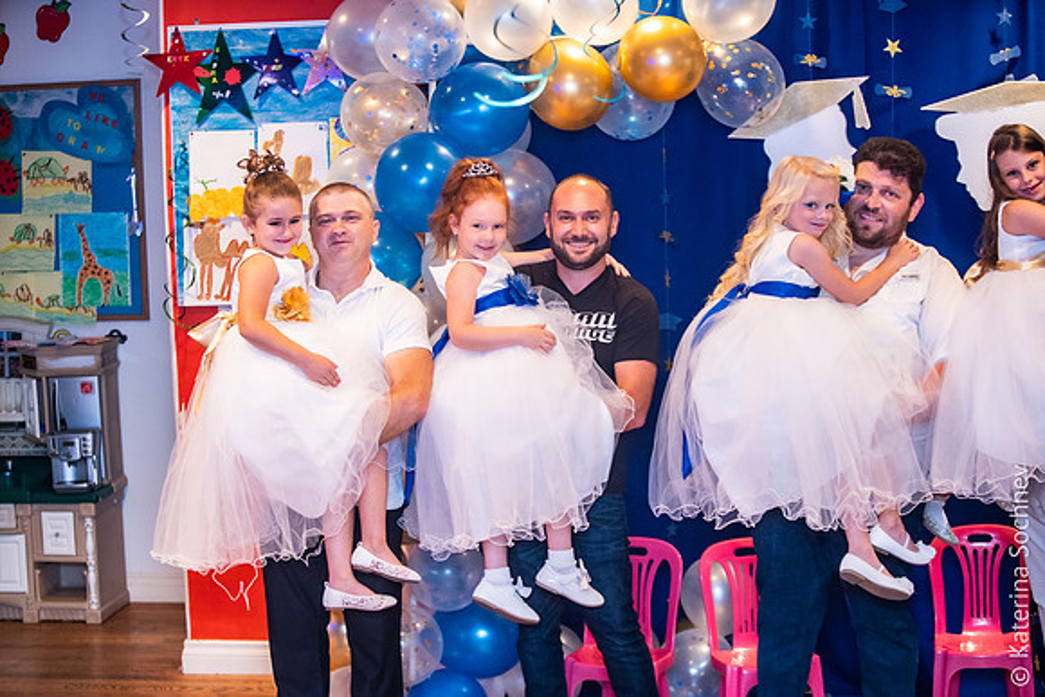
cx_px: 522
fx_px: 2032
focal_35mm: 70
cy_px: 348
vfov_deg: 19.5
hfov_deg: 28.8
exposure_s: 1/200
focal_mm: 70
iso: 3200
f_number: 2.8
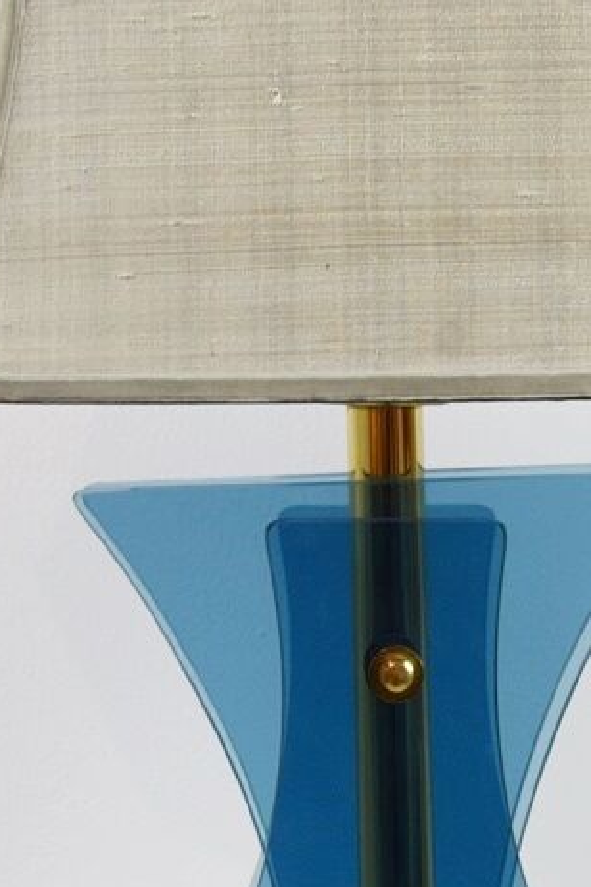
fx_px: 3890
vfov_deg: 13.0
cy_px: 413
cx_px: 396
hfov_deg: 8.7
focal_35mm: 158
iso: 400
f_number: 6.3
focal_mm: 38
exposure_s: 1/160
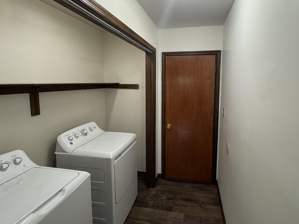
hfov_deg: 87.3
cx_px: 168
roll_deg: -0.2
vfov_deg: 71.3
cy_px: 98
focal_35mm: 18
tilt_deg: -6.3
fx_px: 155
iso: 250
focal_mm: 2.22
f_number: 2.2
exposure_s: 1/60
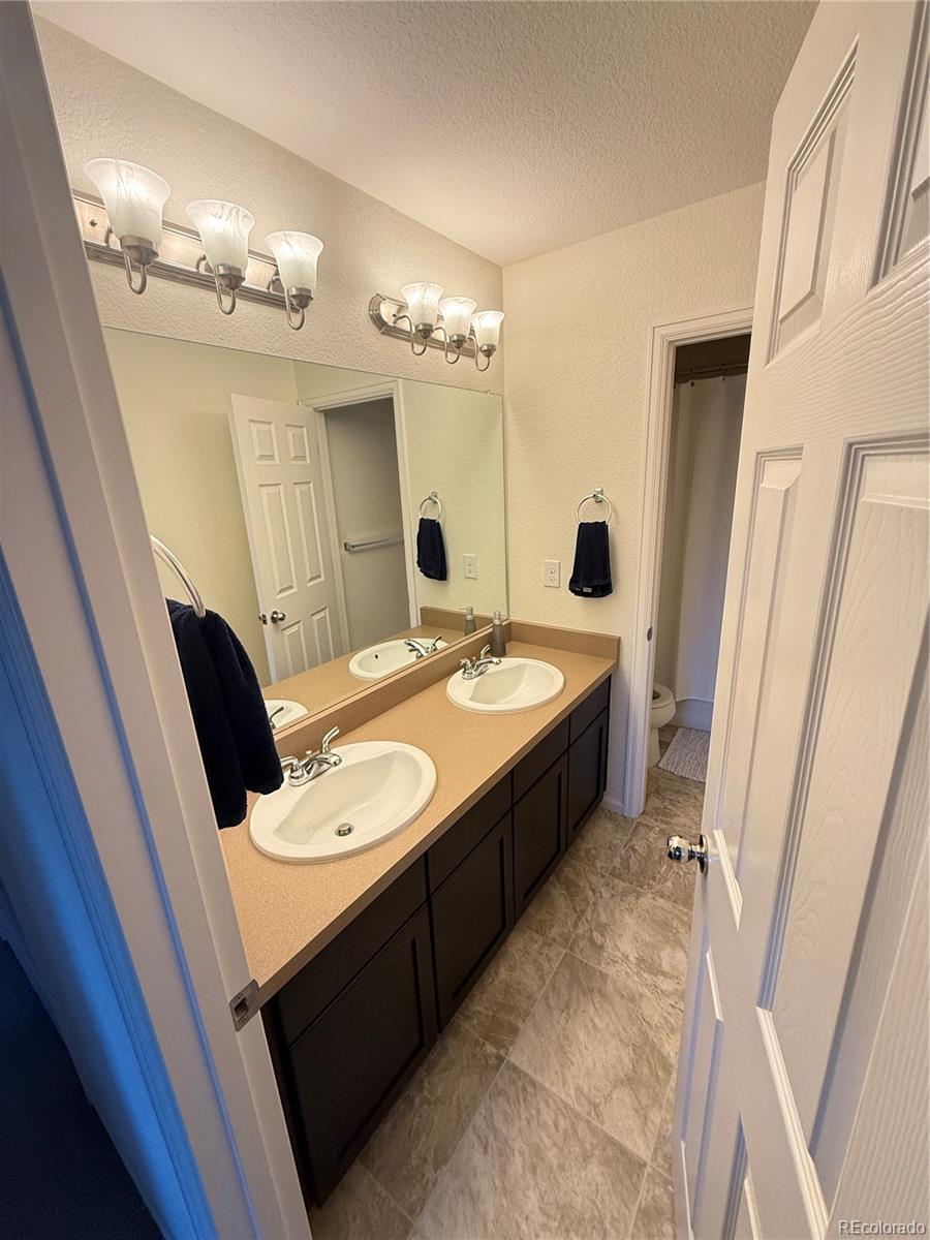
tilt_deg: -16.1
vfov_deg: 102.1
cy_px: 620
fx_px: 502
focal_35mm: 14
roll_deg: +2.9
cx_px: 465
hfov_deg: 85.7
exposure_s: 1/120
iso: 250
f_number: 2.2
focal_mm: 2.22
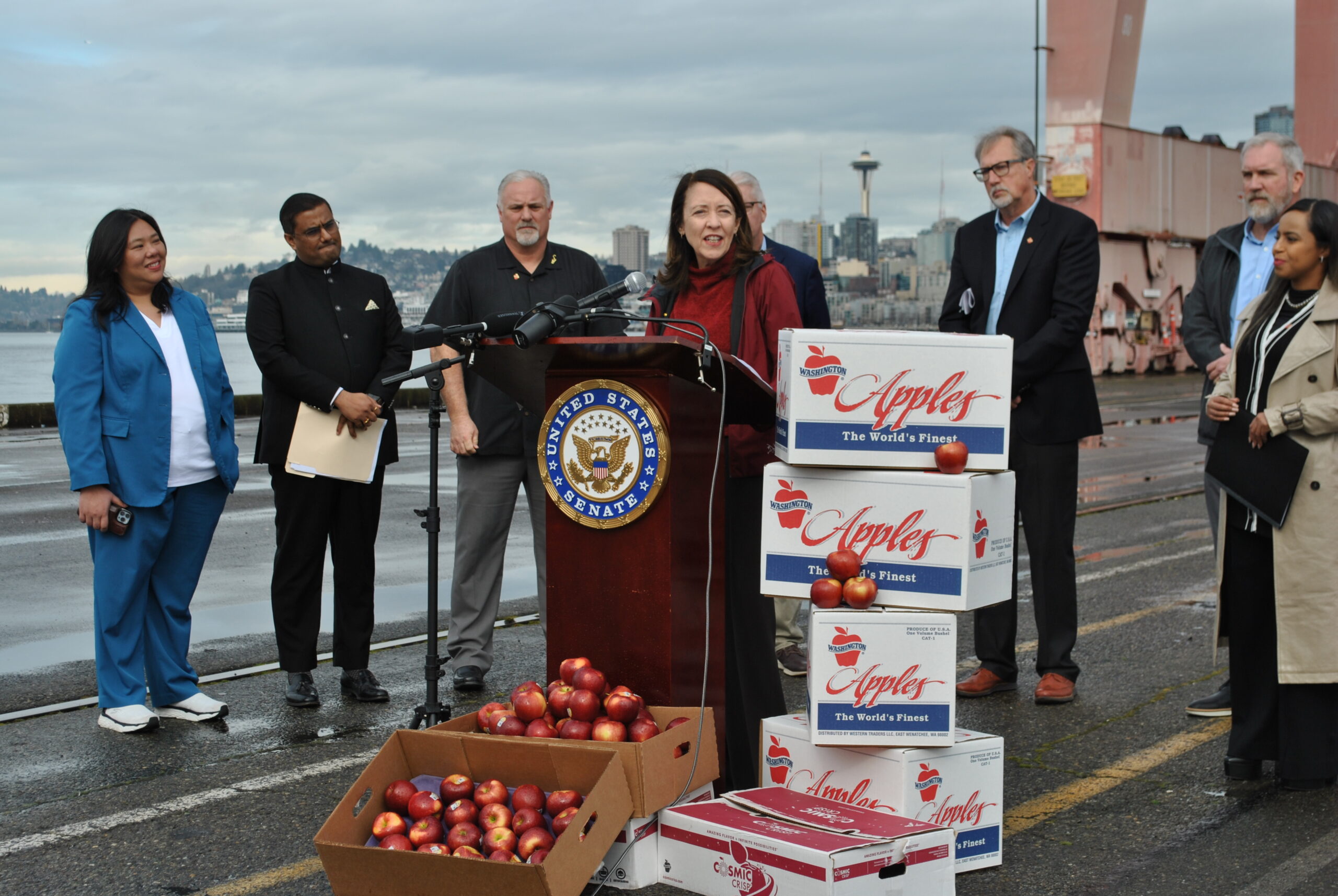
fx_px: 2344
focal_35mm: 63
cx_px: 669
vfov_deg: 21.6
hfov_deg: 31.9
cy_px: 448
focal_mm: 42
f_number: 7.1
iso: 100
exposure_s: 1/200
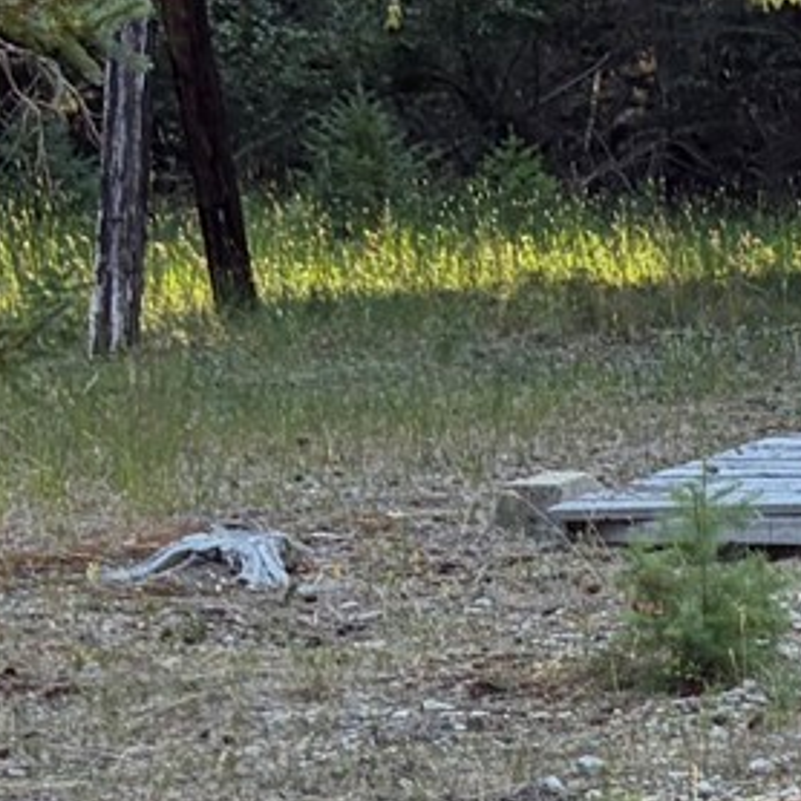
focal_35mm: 169
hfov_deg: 9.3
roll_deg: +0.9
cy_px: 640
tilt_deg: -8.4
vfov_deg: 10.3
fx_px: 4424
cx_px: 1899
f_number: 1.6
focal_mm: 5.96
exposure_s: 1/1239
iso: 50
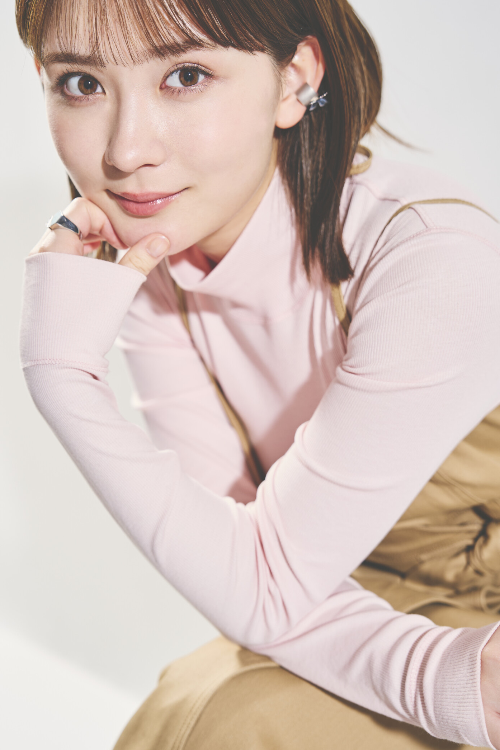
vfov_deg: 33.4
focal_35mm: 60
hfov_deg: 22.6
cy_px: 341
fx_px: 1250
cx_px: 229
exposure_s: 1/250
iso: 250
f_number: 3.5
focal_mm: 49
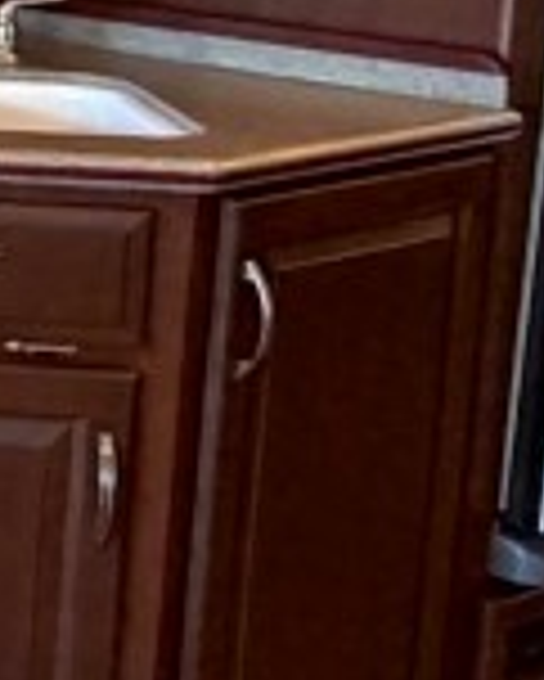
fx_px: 2533
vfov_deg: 15.0
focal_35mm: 126
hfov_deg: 9.8
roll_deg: -1.4
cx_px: -1018
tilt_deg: -9.3
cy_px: 14
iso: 320
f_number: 2.2
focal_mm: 2.22
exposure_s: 1/74
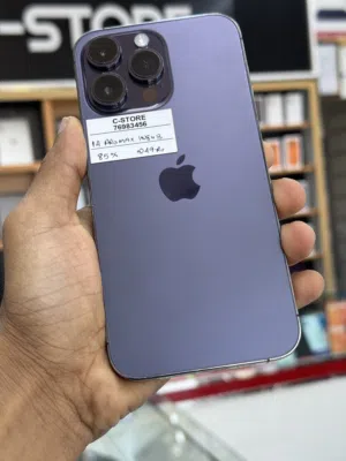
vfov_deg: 39.7
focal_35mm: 48
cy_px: 230
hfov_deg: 30.3
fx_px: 640
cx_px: 173
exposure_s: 1/360
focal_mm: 6.76
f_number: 1.78
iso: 64
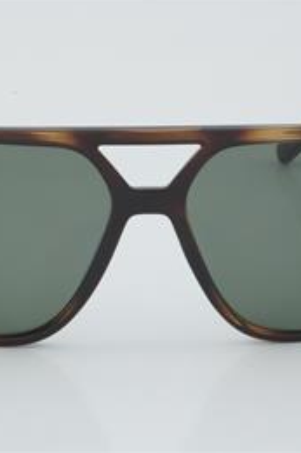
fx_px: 1592
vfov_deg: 16.2
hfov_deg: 10.8
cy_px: 223
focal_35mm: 127
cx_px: 143
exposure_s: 1/3
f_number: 32
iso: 100
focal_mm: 55
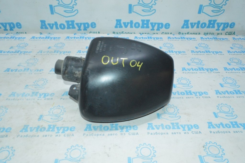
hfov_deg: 67.4
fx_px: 184
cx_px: 122
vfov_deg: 47.9
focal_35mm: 27
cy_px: 82
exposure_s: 1/100
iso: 5000
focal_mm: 18
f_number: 16
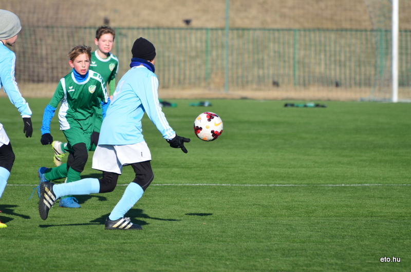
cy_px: 136
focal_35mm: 450
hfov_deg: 4.6
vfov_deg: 3.0
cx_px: 206
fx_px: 5127
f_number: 5.6
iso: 500
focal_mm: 300
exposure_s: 1/2000
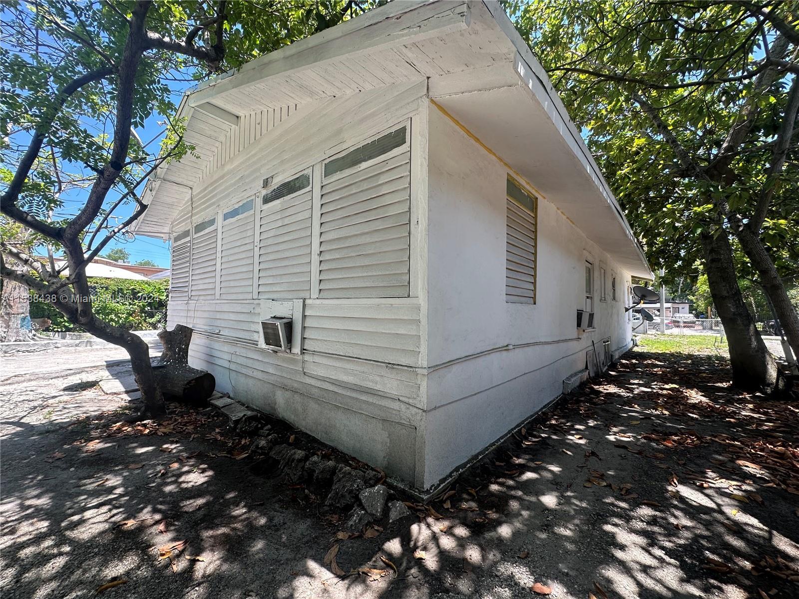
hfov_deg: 102.1
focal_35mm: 14
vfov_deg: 85.7
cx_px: 400
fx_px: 323
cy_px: 300
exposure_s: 1/236
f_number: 2.2
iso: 40
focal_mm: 2.22
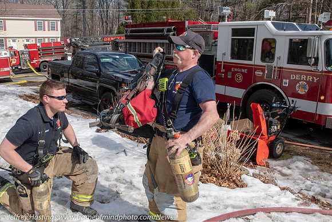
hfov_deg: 61.5
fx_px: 277
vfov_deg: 43.7
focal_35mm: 30
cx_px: 135
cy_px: 123
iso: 640
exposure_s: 1/1250
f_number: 9
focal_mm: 16
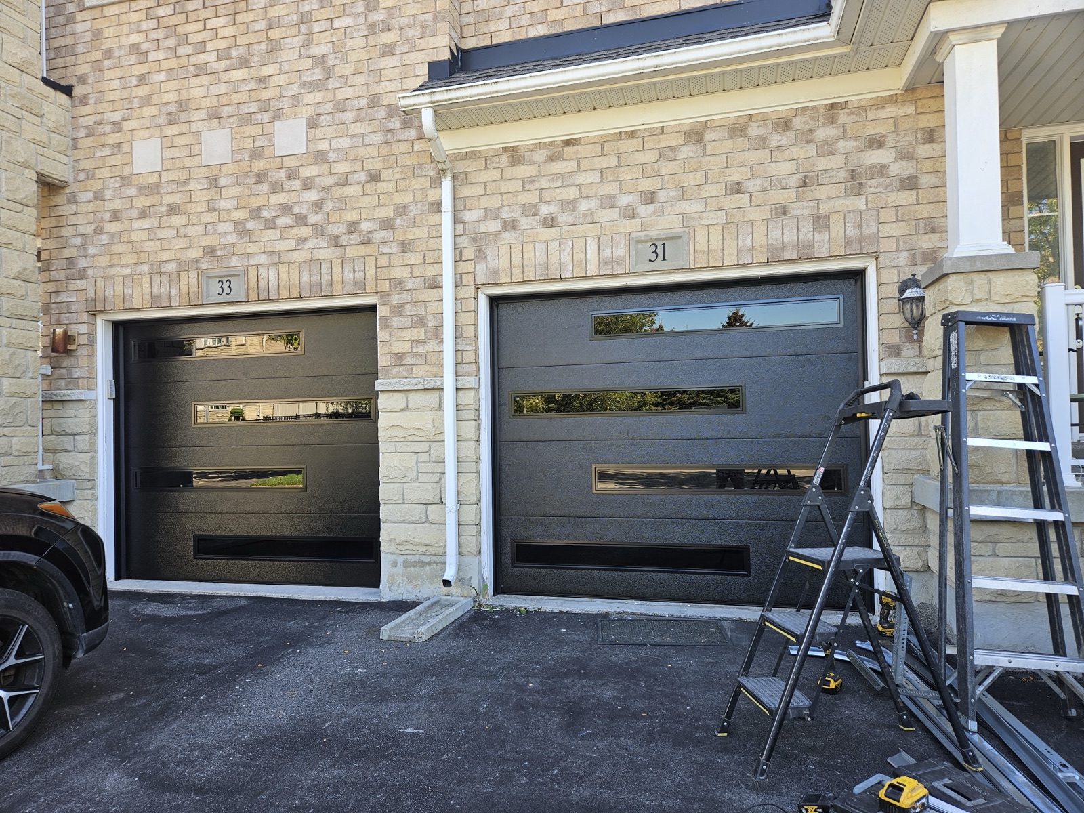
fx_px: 720
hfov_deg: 73.9
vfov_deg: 58.9
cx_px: 542
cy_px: 406
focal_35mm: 23
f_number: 1.8
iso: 25
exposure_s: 1/126
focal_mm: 5.4
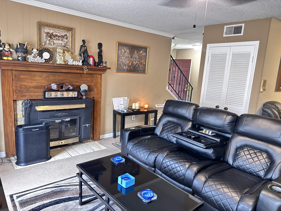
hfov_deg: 71.6
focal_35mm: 24
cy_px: 106
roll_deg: -1.8
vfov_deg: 56.8
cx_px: 140
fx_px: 195
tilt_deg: -8.8
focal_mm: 6.76
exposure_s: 1/15
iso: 1000
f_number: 1.78
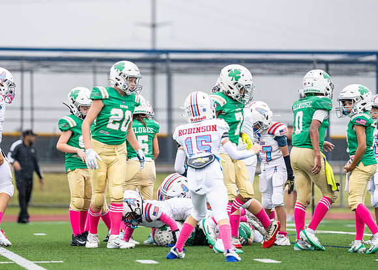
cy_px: 114
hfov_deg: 7.8
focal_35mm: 257
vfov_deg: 5.6
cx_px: 131
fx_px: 2757
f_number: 2.8
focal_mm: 200
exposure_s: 1/1000
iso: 400
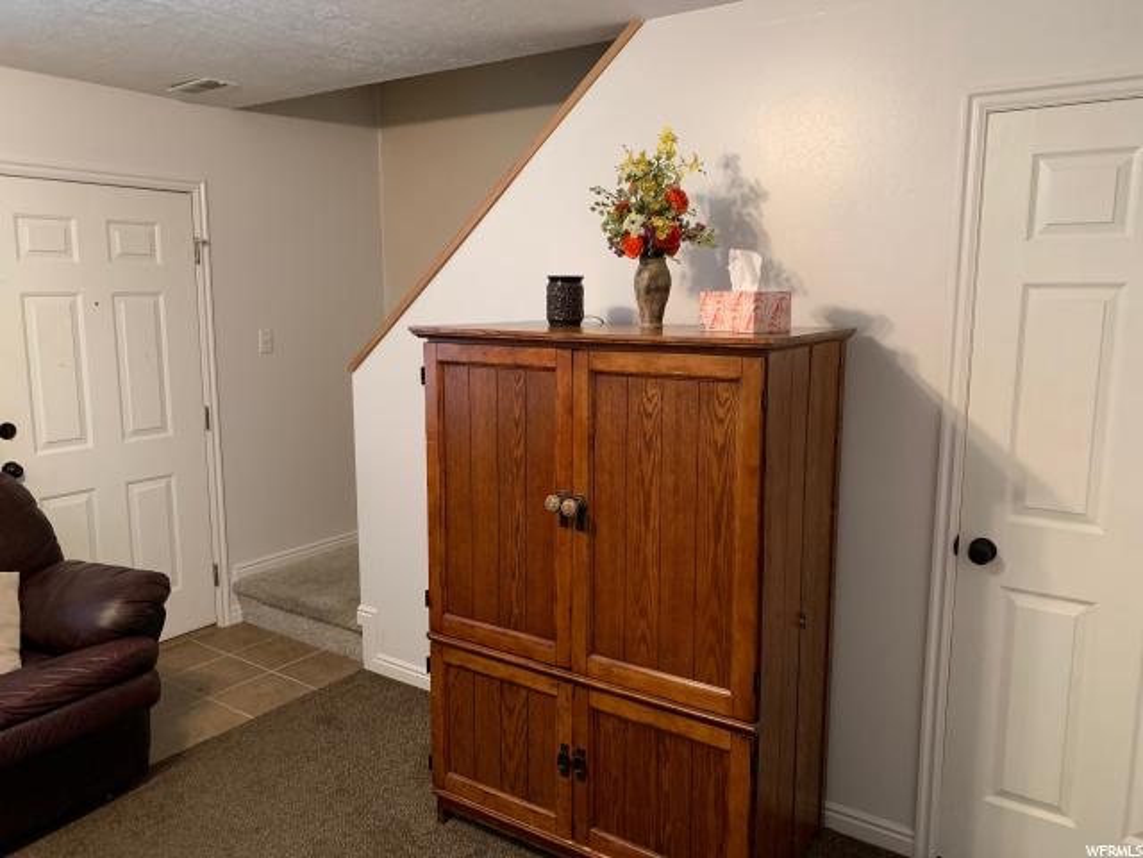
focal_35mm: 26
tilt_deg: -6.2
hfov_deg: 67.3
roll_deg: +0.0
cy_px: 429
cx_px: 572
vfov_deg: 53.1
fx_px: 859
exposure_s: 1/40
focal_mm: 4.25
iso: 400
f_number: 1.8
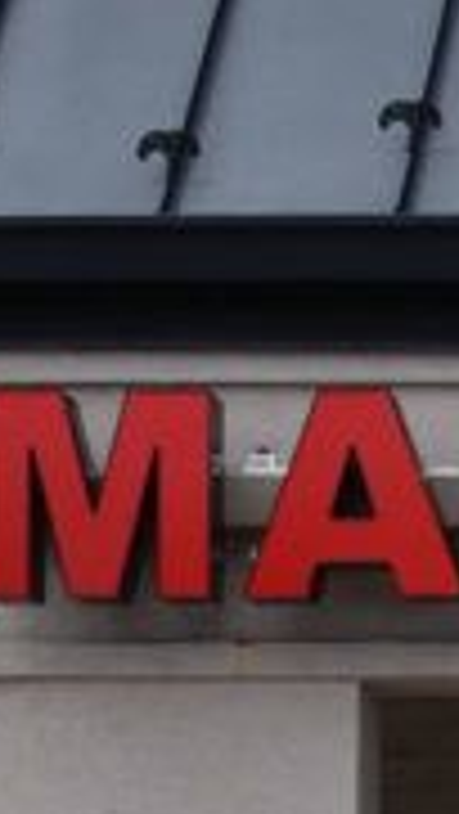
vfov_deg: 7.6
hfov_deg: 4.3
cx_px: 1413
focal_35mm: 275
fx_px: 5941
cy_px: 1372
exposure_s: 1/500
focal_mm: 31
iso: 280
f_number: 11
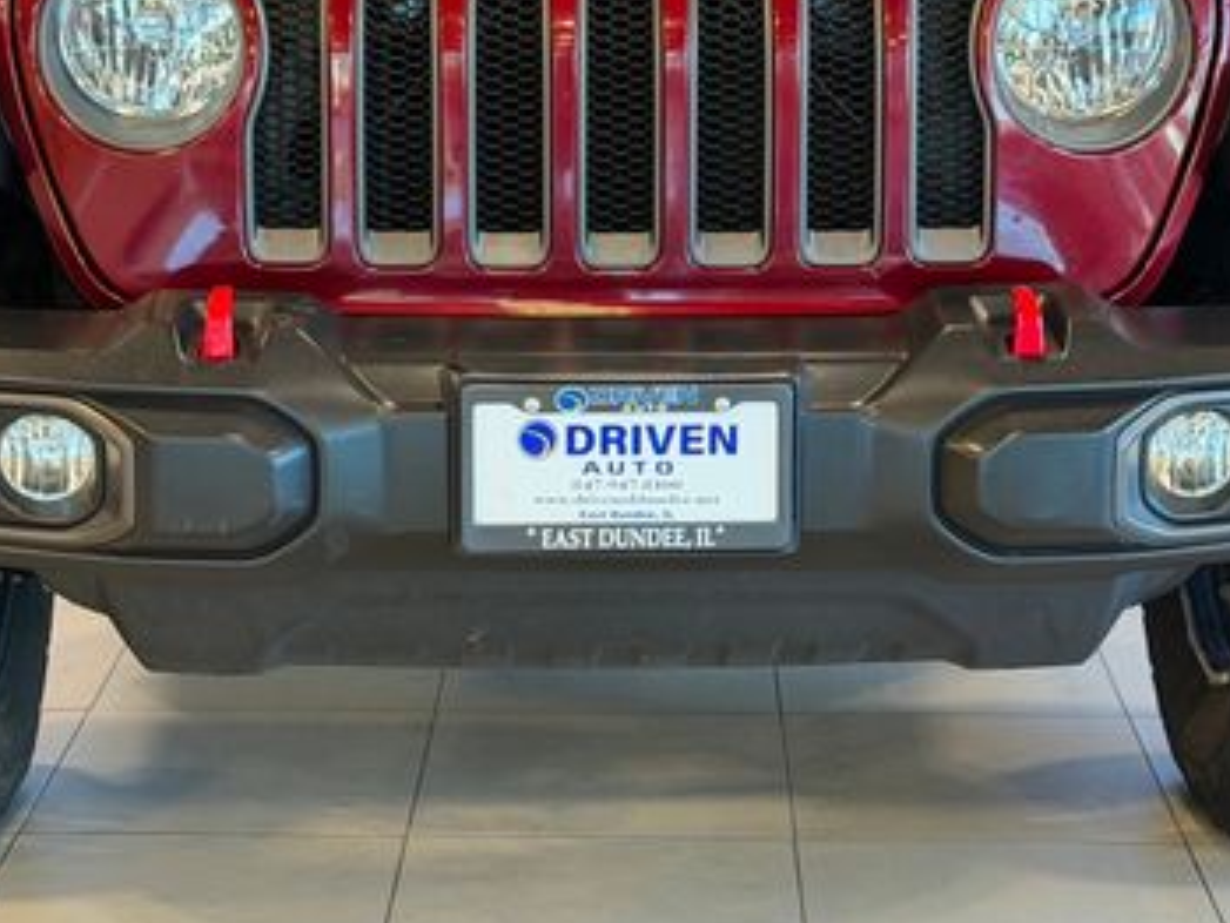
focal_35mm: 88
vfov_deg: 16.6
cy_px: 120
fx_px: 3128
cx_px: 631
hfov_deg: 22.2
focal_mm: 6.76
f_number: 1.78
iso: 160
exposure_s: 1/120
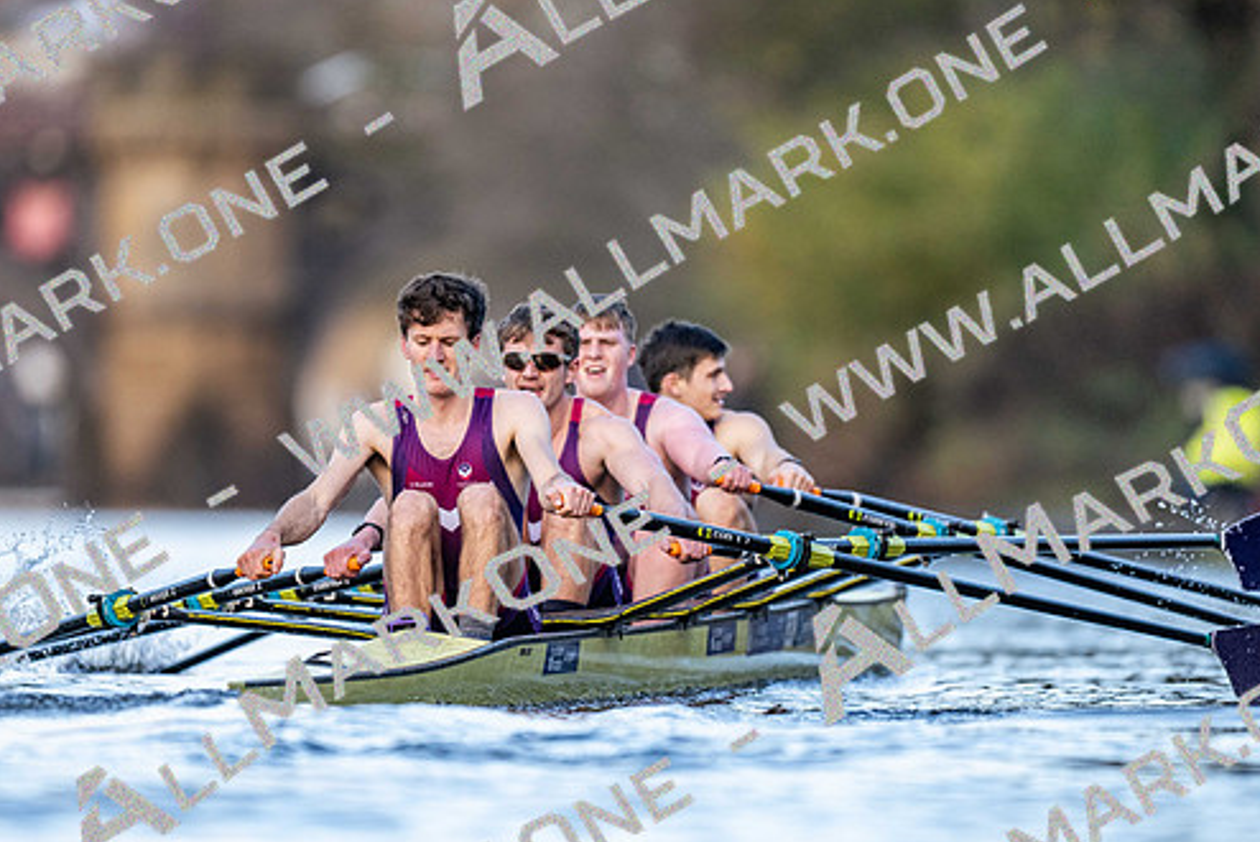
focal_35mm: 704
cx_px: 594
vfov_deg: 2.0
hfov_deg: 2.9
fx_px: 24653
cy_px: 484
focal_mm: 600
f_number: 4
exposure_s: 1/2500
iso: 1800
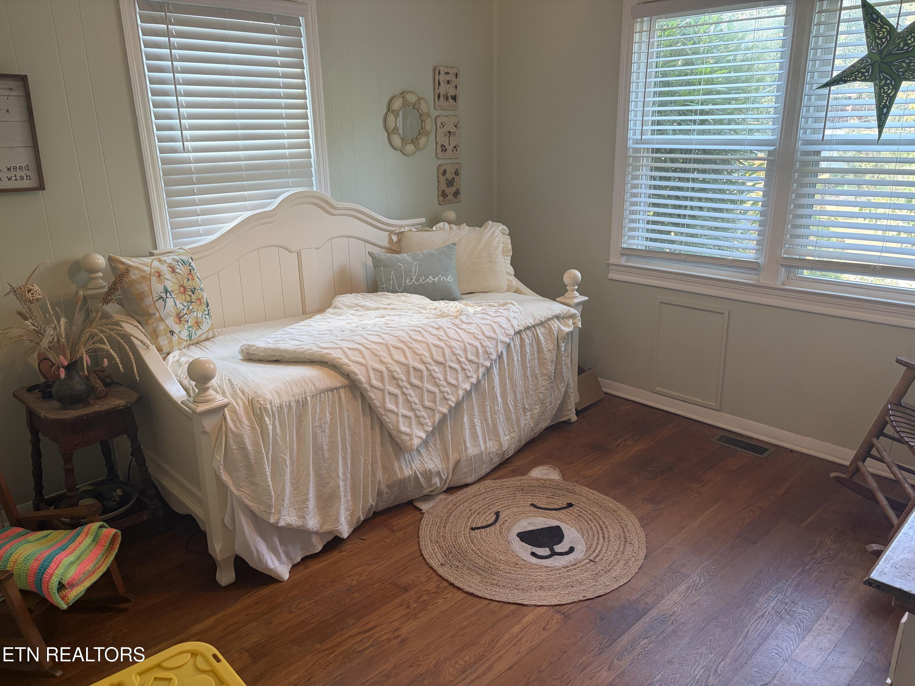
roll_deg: +1.0
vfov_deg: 53.1
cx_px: 458
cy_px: 343
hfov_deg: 67.3
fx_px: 687
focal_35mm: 26
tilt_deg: -17.6
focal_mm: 5.96
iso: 100
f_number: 1.6
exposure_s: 1/60
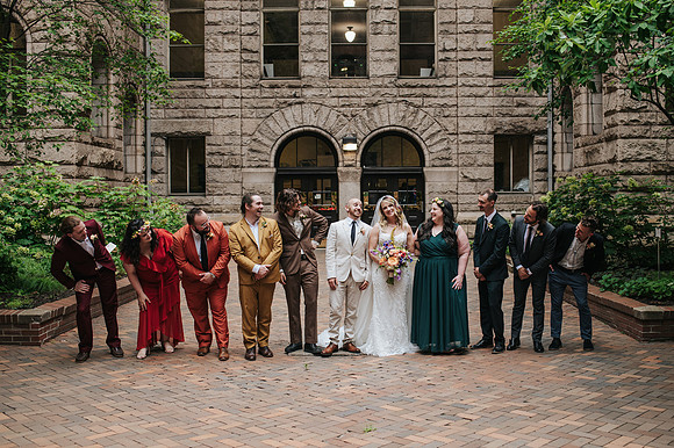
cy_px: 224
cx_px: 363
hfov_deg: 49.2
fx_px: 736
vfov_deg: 33.9
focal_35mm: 39
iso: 640
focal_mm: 35
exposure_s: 1/400
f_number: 3.2
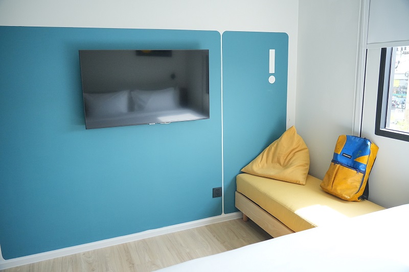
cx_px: 204
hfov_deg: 60.3
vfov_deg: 42.3
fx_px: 352
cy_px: 136
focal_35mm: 31
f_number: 4
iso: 3200
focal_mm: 31
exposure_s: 1/800
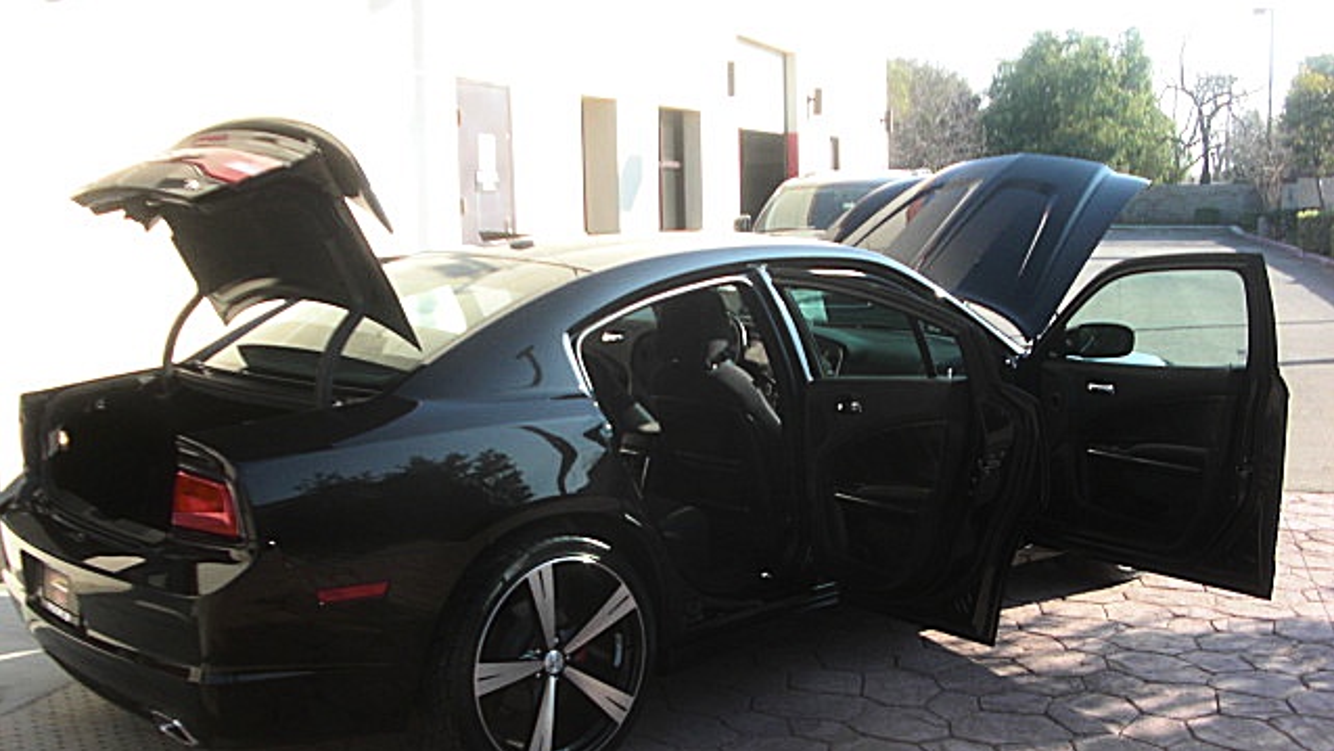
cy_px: 462
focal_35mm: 47
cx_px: 667
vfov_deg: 25.4
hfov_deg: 43.7
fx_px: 1663
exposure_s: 1/250
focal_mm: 7.6
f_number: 3.1
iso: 50
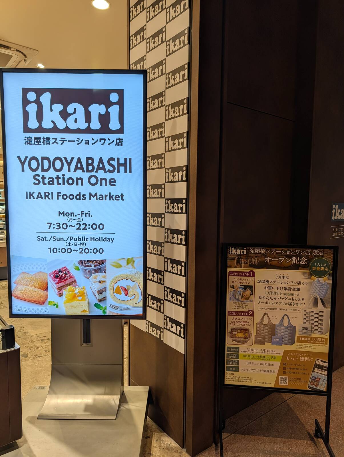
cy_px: 228
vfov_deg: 71.5
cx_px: 172
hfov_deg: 56.9
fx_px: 317
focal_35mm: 24
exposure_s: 1/120
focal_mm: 6.9
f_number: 1.68
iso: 44
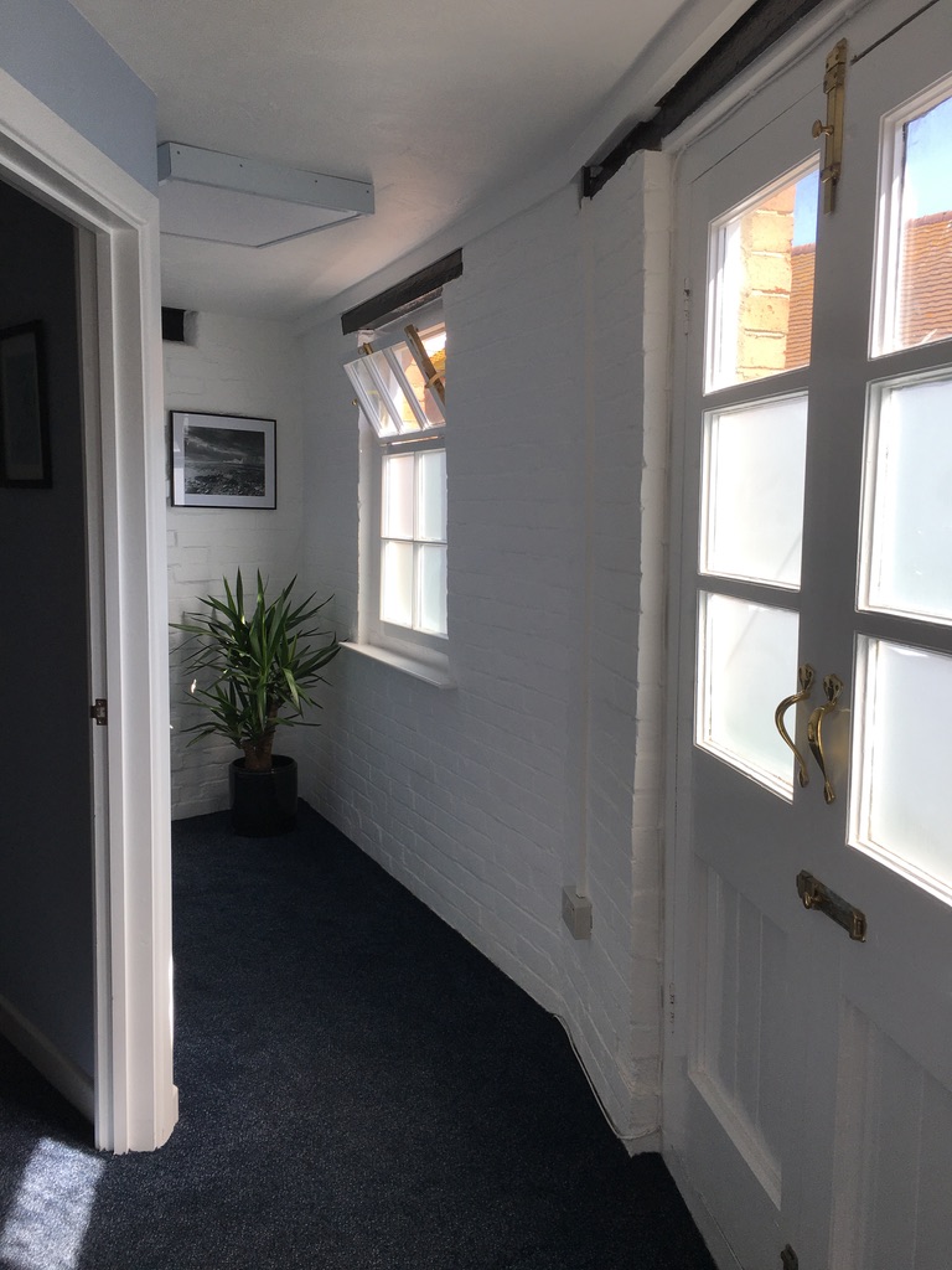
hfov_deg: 48.2
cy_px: 635
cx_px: 476
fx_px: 1063
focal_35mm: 29
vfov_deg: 61.7
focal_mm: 4.15
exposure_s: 1/310
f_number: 2.2
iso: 25
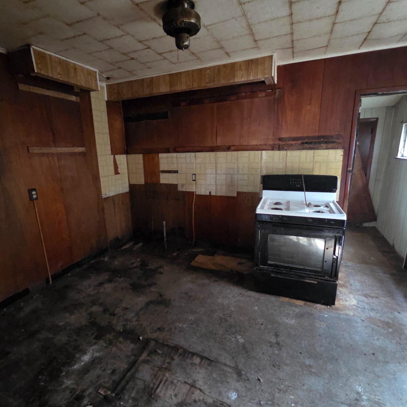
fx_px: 213
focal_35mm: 16
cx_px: 196
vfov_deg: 87.4
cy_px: 203
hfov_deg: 87.4
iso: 3200
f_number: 2.2
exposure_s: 1/24
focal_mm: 2.2
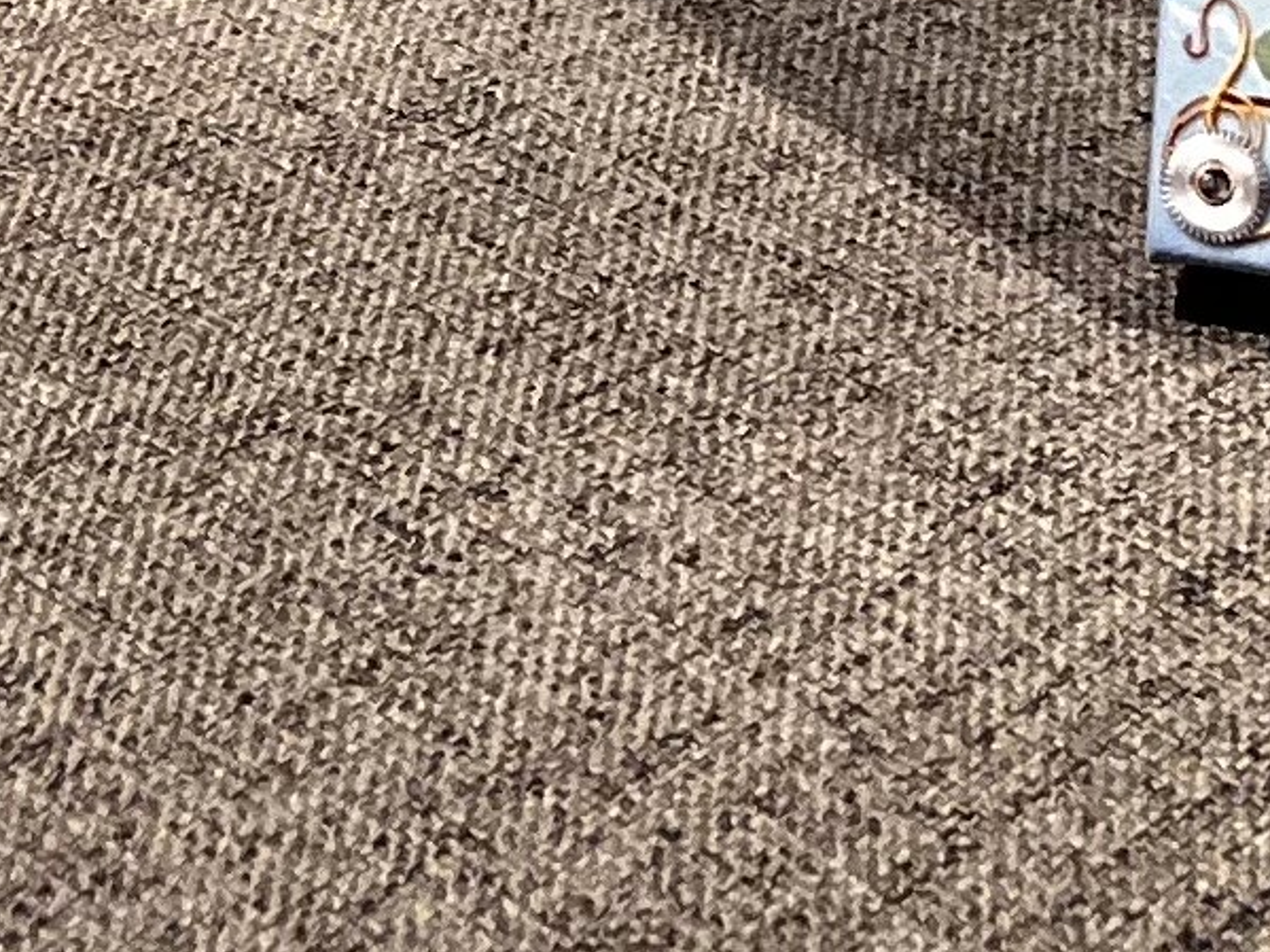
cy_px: -1982
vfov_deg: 7.4
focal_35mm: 175
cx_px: 916
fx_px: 6419
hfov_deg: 11.3
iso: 100
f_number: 1.6
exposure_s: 1/120
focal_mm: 5.1
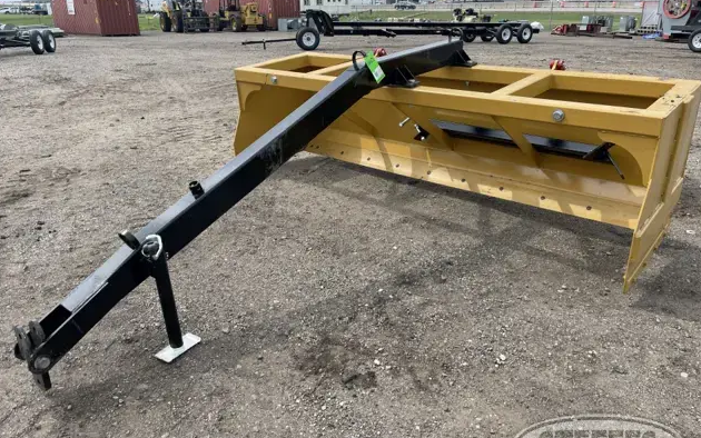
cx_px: 353
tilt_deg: -19.7
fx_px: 535
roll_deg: +0.9
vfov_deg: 44.6
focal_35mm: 28
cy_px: 223
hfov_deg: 66.5
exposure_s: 1/1642
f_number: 1.6
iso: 32
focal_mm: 5.1
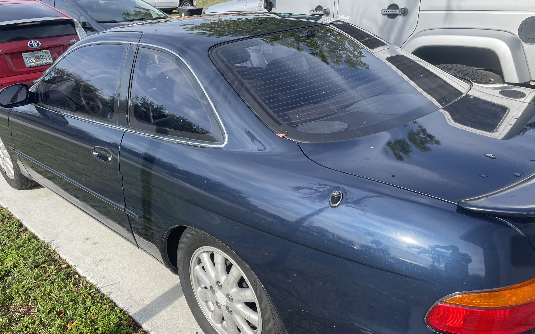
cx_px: 268
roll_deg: +1.9
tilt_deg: -28.3
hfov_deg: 66.5
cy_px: 183
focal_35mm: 28
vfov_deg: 44.5
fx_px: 408
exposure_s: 1/1473
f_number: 1.6
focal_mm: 4.2
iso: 32
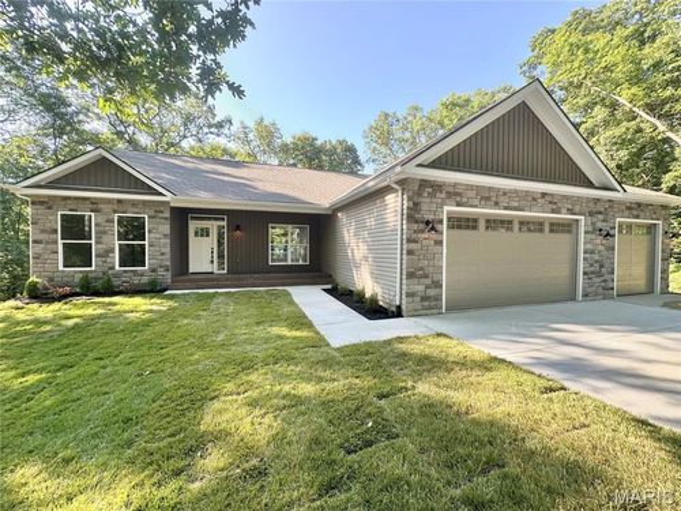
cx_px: 340
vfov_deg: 85.7
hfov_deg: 102.1
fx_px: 275
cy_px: 256
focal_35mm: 14
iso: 40
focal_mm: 2.22
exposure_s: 1/138
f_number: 2.2
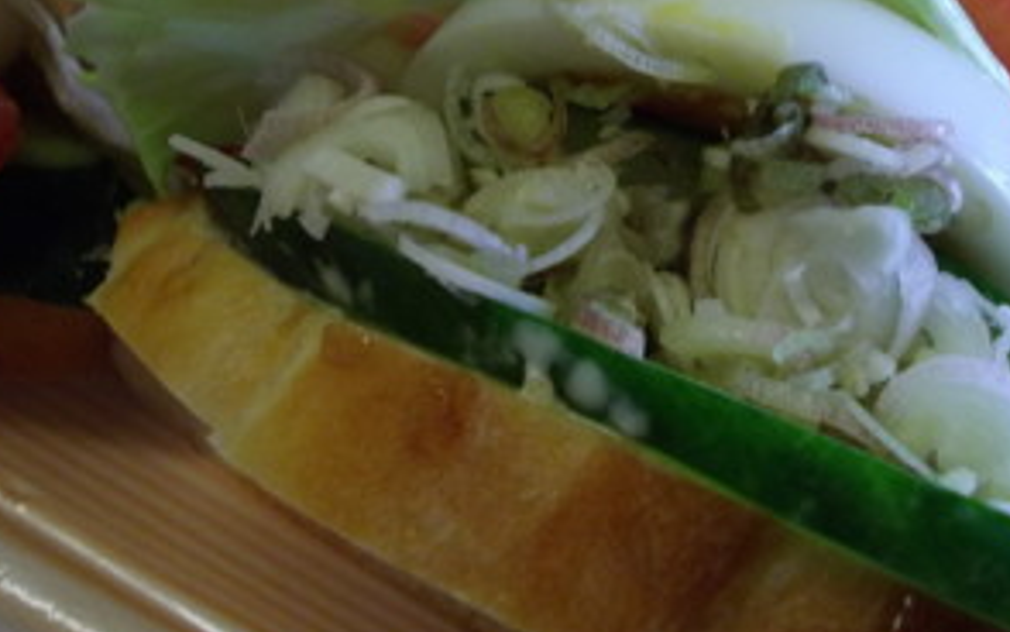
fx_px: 1432
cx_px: 666
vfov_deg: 24.5
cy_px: 137
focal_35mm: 52
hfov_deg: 38.5
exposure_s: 1/50
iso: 334
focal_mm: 5.8
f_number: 3.5
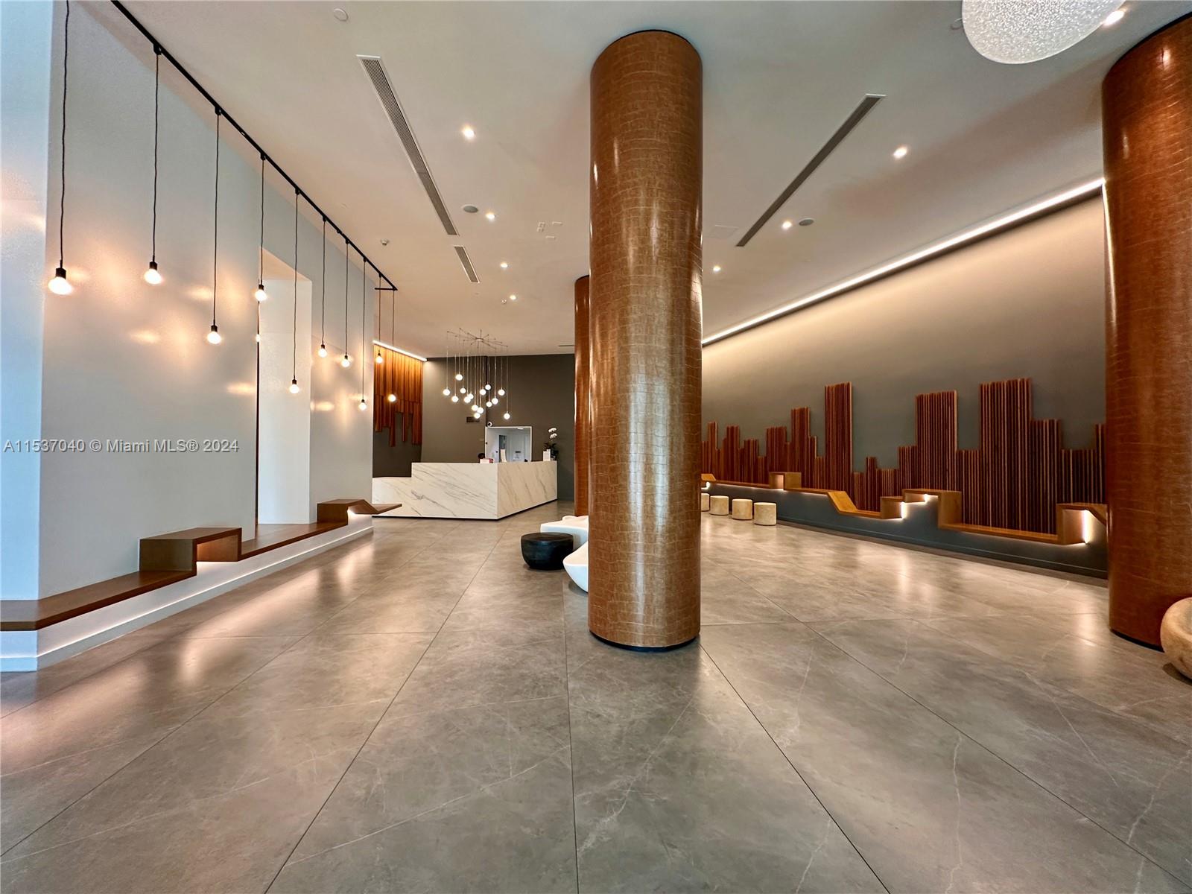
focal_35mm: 14
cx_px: 596
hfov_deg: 102.1
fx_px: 482
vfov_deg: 85.7
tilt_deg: +0.6
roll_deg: +0.3
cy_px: 447
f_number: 2.2
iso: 200
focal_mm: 2.22
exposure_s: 1/60
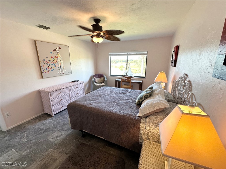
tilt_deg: -14.5
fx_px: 91
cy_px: 84
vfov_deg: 85.7
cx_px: 113
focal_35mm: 14
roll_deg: +0.5
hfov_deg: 102.1
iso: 125
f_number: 2.2
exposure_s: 1/120
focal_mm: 2.22
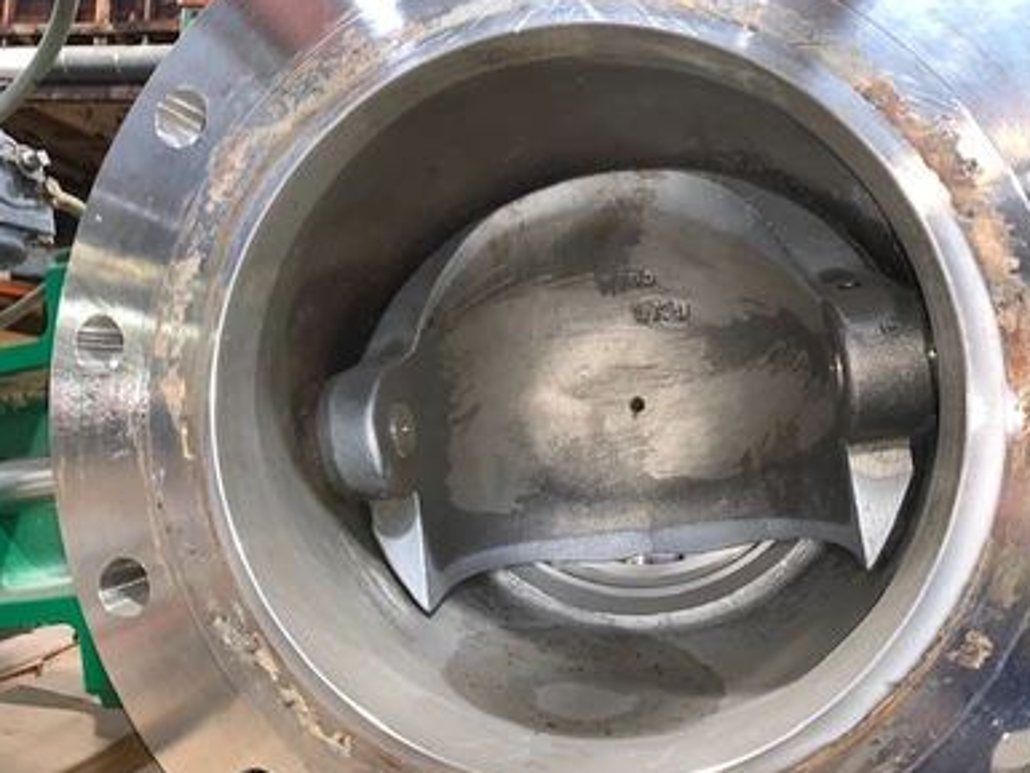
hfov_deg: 65.3
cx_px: 530
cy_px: 388
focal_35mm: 27
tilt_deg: +2.3
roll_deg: -4.3
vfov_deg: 51.4
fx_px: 804
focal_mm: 4.25
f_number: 1.8
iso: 50
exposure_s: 1/7
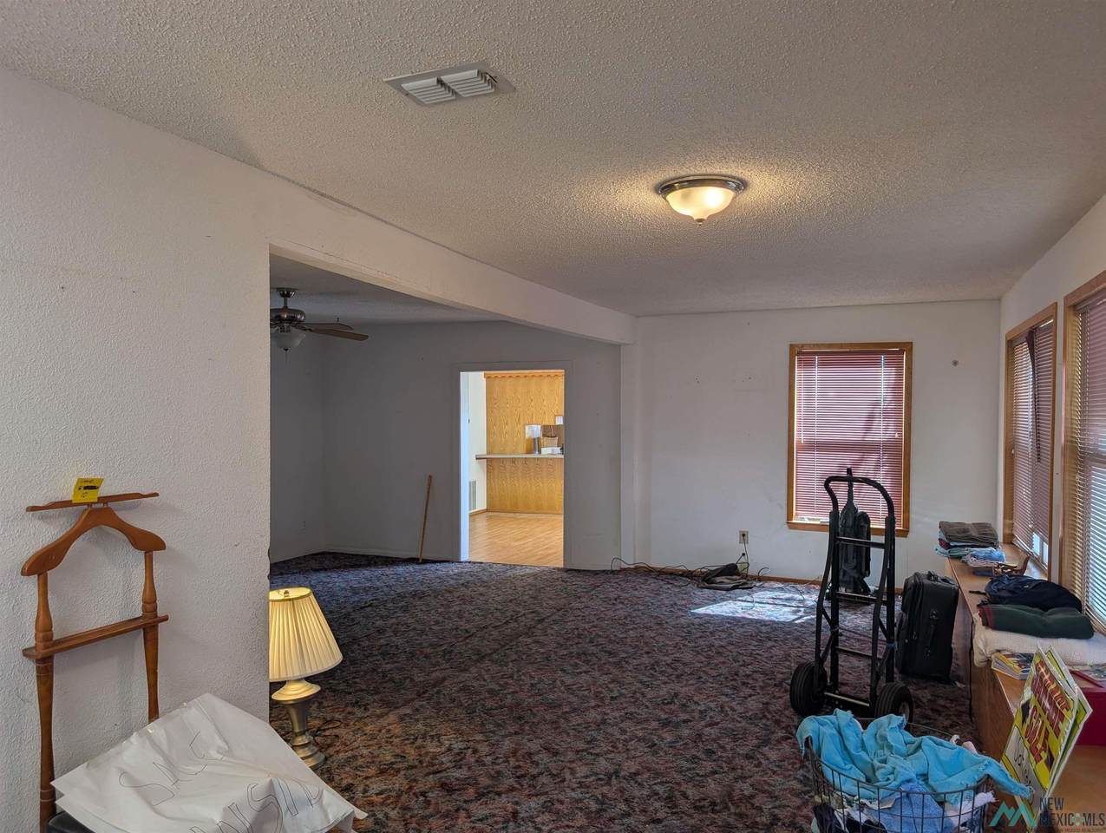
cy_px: 416
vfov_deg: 56.9
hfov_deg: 71.5
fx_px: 768
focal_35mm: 24
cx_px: 553
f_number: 1.68
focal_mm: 6.9
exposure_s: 1/220
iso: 22
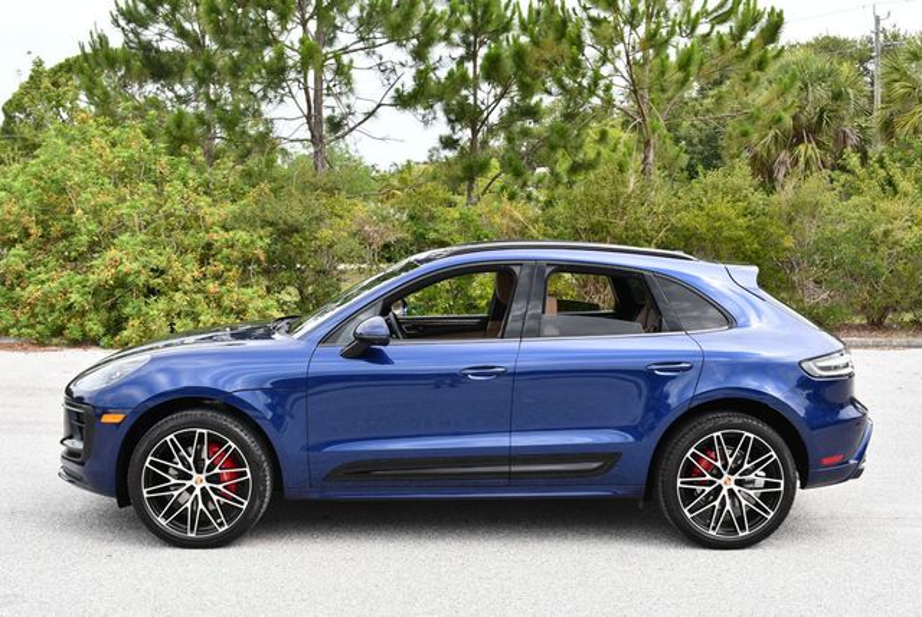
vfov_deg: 30.6
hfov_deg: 44.5
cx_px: 461
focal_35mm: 44
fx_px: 1128
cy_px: 308
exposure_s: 1/250
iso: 200
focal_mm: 22
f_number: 6.3
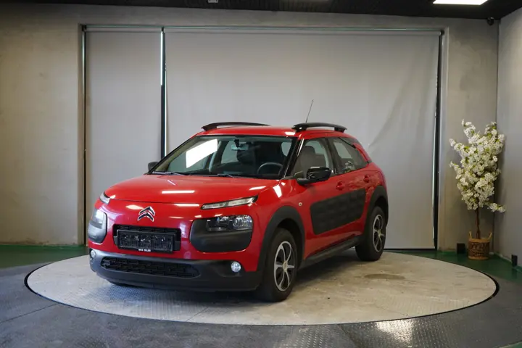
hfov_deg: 36.2
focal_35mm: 55
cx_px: 261
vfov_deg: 24.6
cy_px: 174
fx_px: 797
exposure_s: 1/160
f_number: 5
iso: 1600
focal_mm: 55
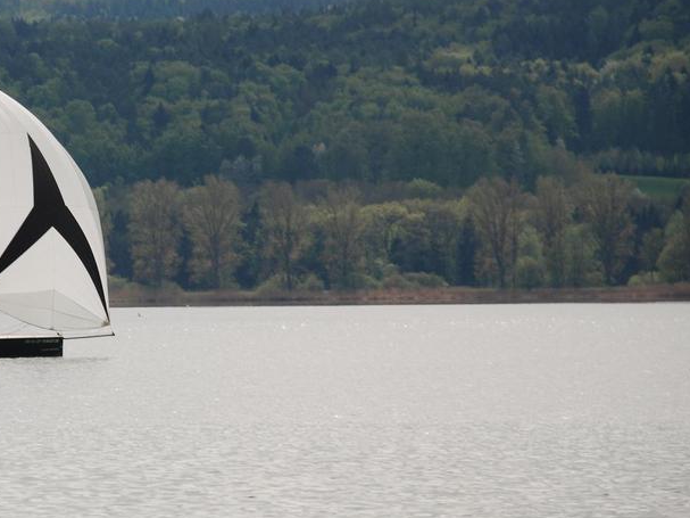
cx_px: 62
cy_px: 223
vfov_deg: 3.9
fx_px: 7652
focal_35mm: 384
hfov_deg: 5.2
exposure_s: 1/125
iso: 100
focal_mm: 135
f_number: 5.6
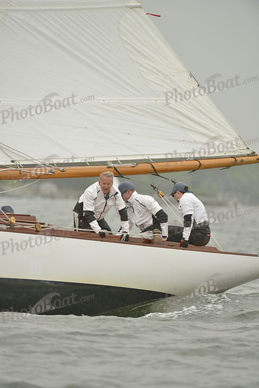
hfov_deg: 3.4
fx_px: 4314
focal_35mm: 400
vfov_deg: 5.2
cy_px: 194
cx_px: 130
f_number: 4.5
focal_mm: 400
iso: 400
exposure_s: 1/640
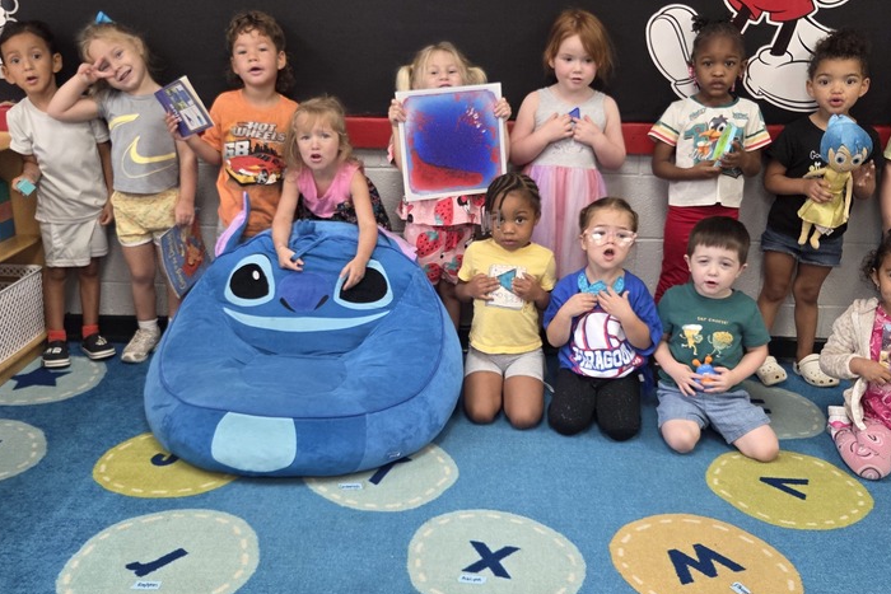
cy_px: 295
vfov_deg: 37.9
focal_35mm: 35
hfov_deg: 54.4
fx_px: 866
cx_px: 439
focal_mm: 5.4
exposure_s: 1/120
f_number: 1.8
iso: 200
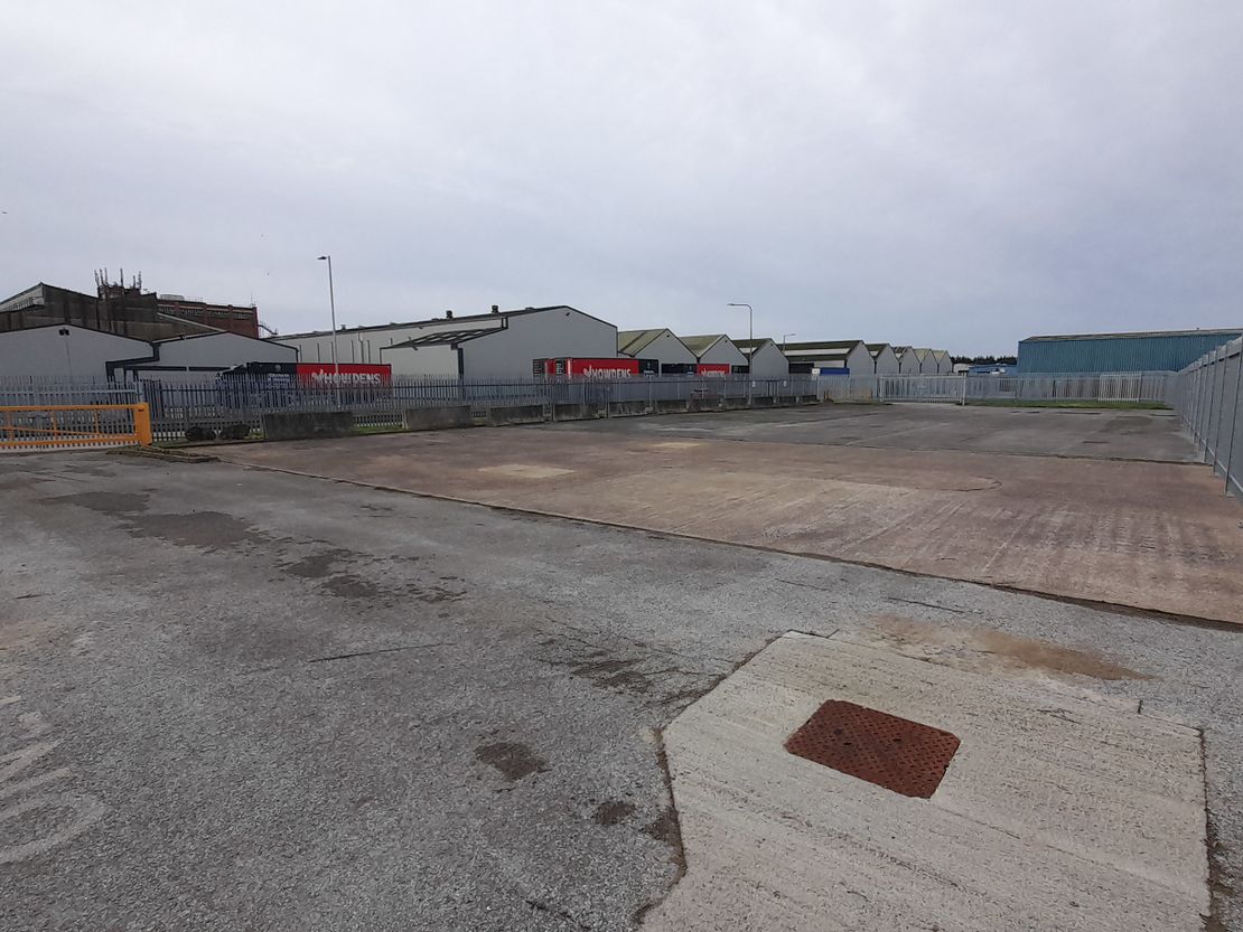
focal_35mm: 13
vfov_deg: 89.9
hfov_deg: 106.2
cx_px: 622
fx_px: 467
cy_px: 466
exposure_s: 1/531
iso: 40
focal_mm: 1.42
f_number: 2.2
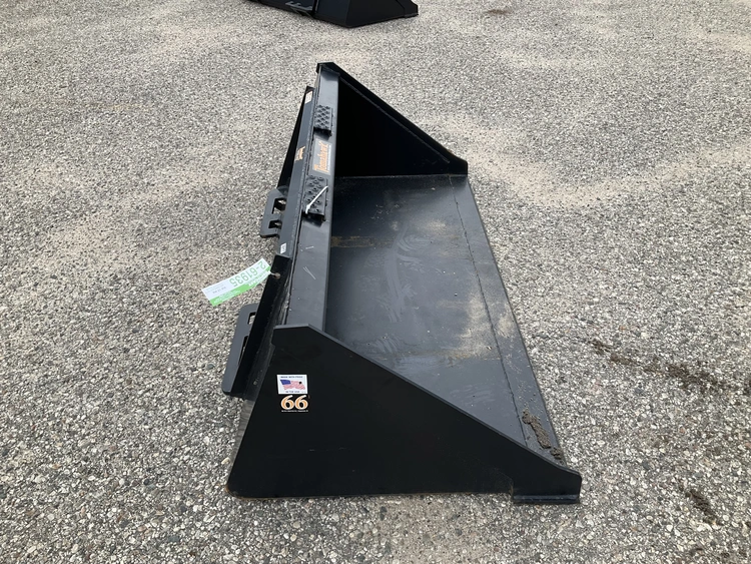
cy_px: 282
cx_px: 376
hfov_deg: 61.6
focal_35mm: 29
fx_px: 629
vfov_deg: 48.3
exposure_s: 1/599
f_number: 1.8
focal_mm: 3
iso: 25
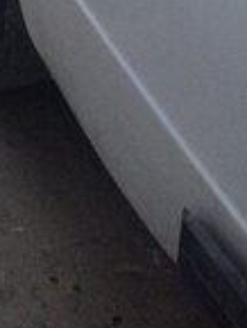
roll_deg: -13.5
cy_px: -219
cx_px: 25
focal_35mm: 99
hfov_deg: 14.8
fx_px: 940
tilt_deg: -31.4
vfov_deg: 17.1
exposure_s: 1/33
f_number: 2.2
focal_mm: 4.15
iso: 160
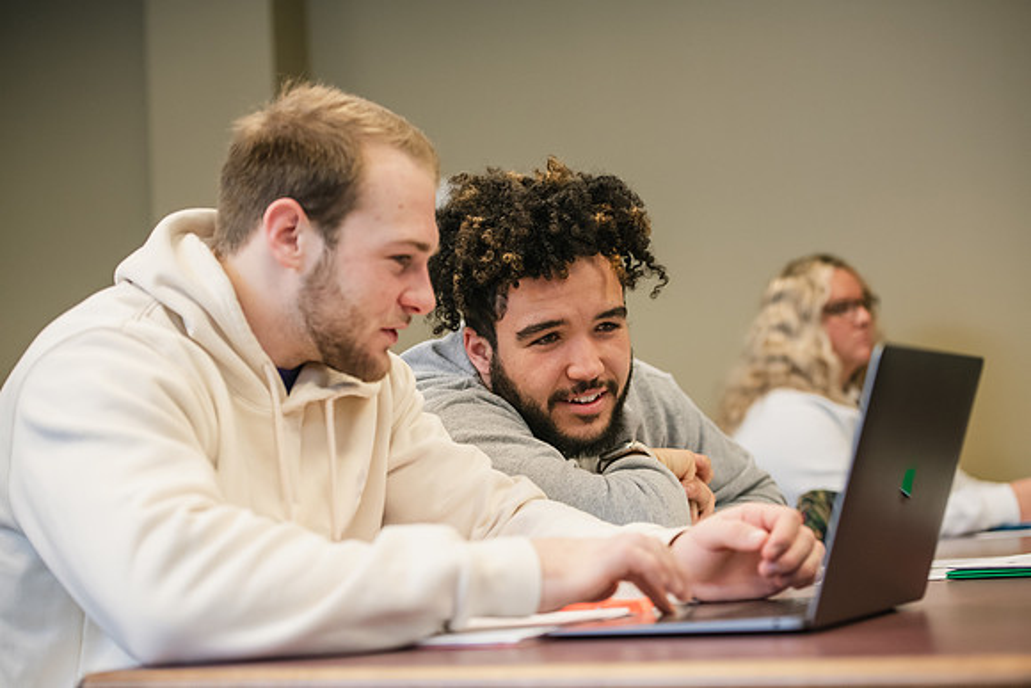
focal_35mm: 70
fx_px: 2005
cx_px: 516
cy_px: 344
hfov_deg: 28.8
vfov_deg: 19.5
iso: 1600
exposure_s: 1/200
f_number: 3.2
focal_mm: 70
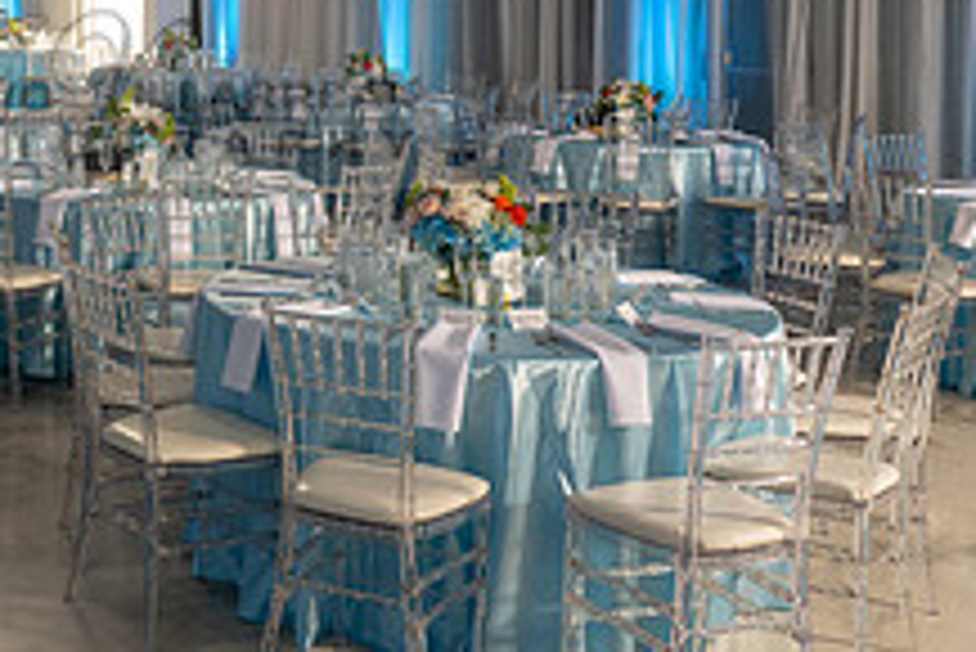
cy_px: 83
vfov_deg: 20.9
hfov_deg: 29.9
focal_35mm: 64
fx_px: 1736
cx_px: 72
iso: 800
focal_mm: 24
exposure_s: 1/160
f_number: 4.5
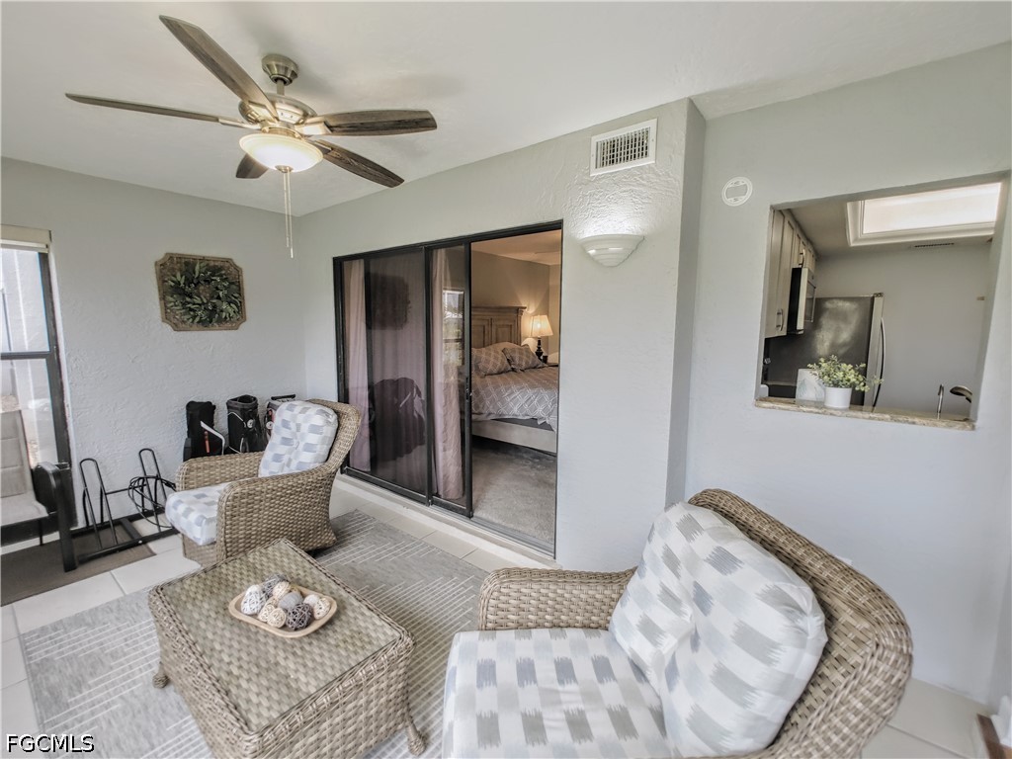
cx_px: 506
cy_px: 380
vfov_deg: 81.7
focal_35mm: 15
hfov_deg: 98.2
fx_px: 439
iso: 50
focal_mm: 1.78
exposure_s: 1/60
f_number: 1.9
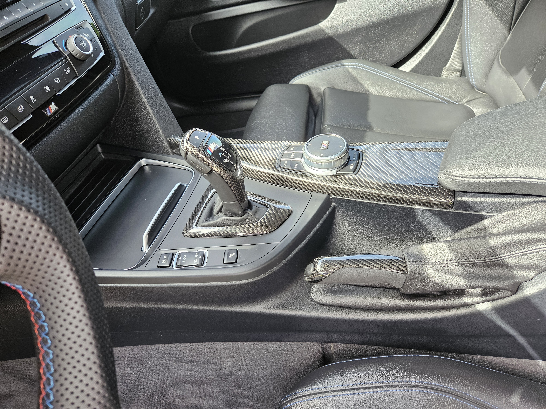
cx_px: 273
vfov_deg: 58.9
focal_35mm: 23
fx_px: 363
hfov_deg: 73.9
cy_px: 204
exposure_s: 1/180
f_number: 1.8
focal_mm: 5.4
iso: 160
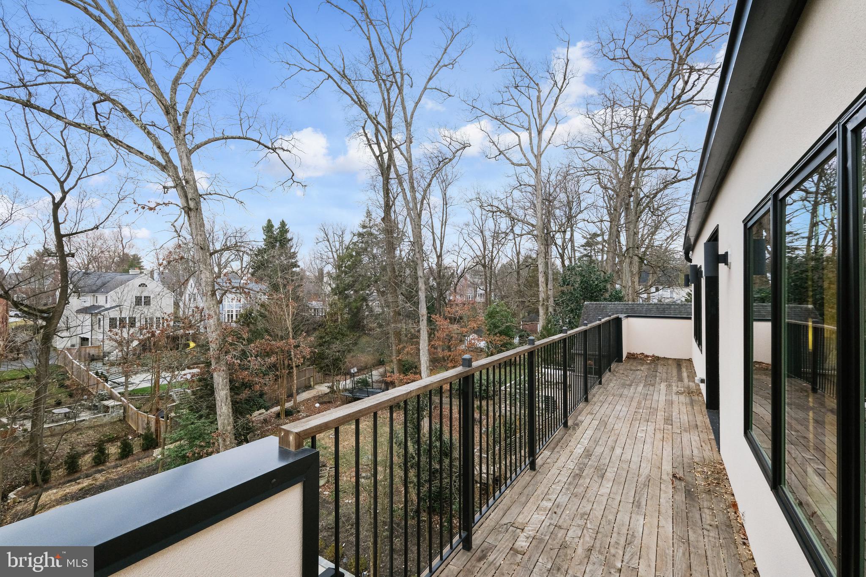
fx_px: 361
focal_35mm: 15
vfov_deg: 77.3
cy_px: 288
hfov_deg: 100.4
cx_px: 433
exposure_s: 1/125
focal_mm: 10
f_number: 8
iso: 800
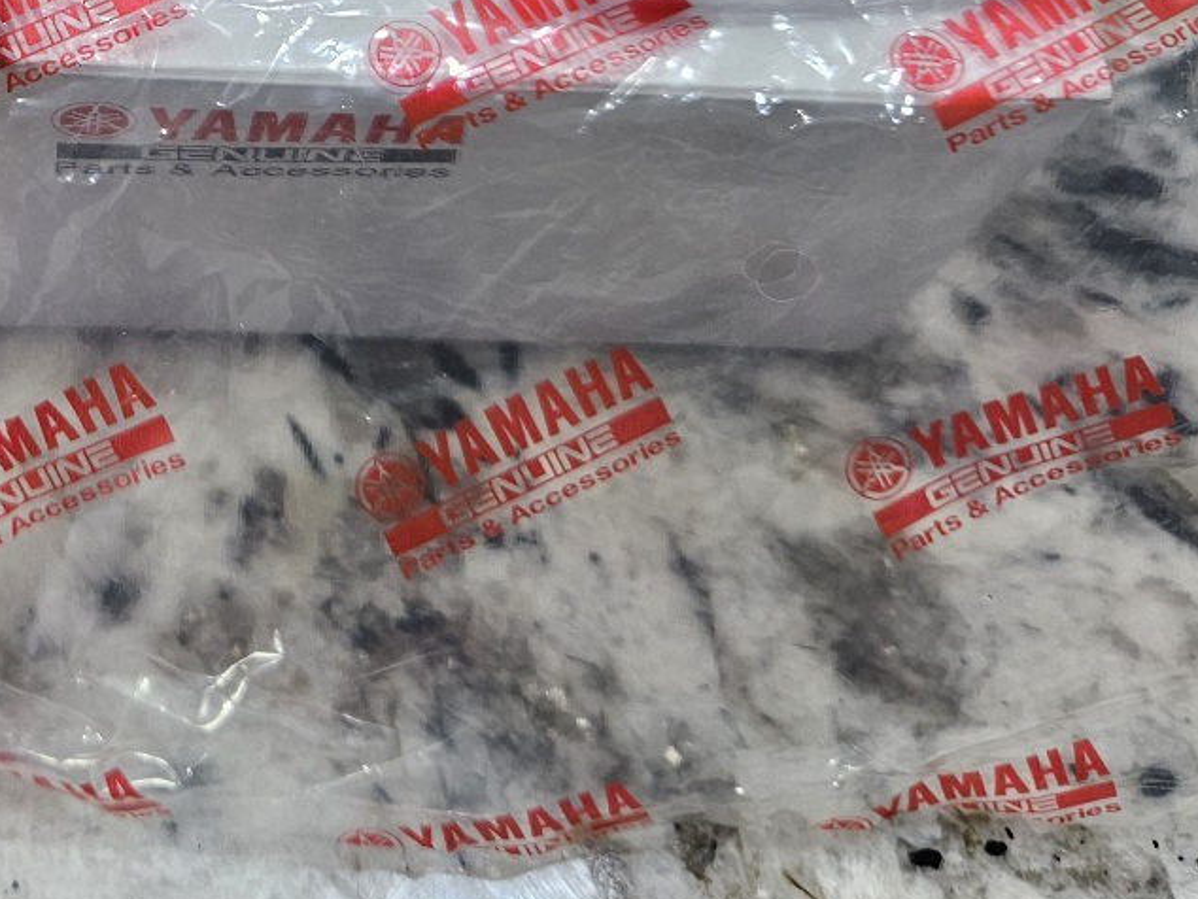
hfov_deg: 30.5
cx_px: -38
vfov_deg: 23.4
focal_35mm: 58
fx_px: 2008
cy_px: -132
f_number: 1.8
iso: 125
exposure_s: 1/100
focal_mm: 5.4
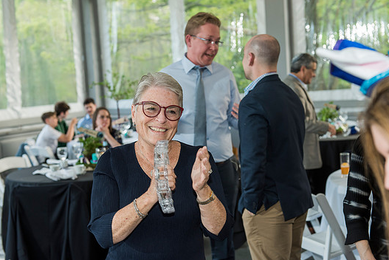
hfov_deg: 36.2
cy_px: 141
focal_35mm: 55
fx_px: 595
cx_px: 207
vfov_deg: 24.6
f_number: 4
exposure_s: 1/160
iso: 640
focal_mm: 50
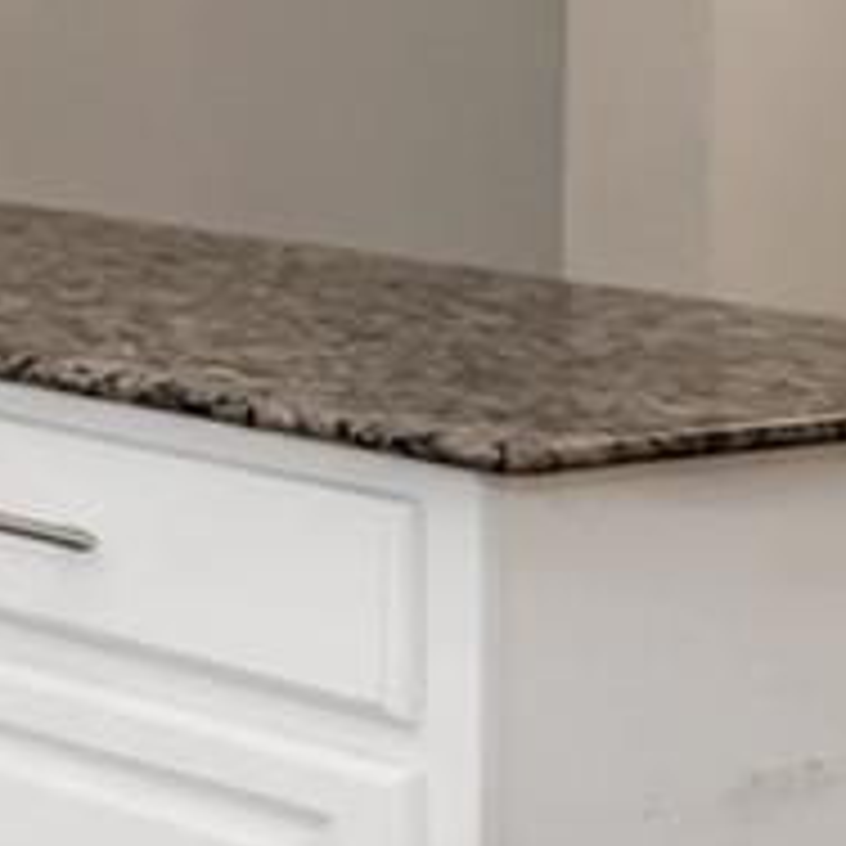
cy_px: -342
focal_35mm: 116
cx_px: -2416
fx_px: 3207
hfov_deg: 8.5
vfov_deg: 14.2
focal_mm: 16
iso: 500
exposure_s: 1/60
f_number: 6.7
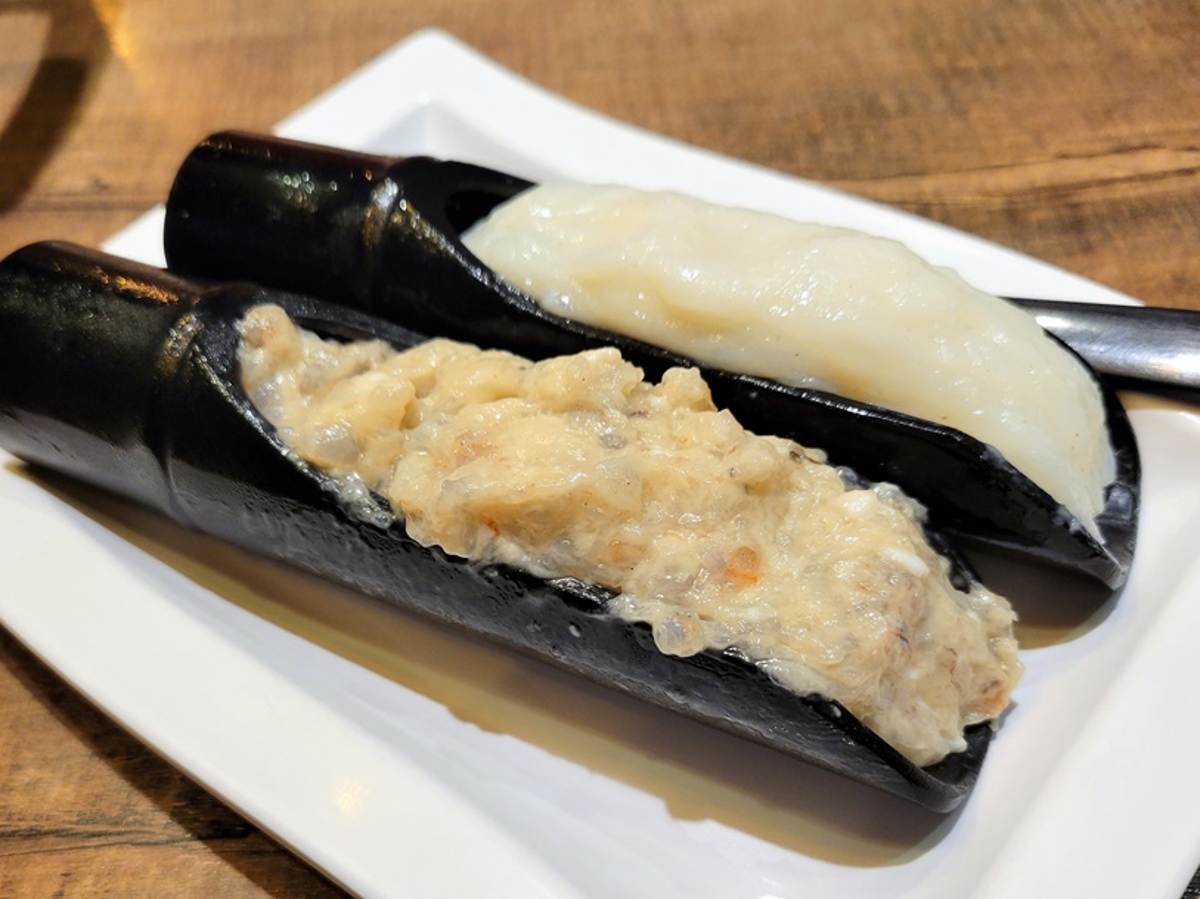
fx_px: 1109
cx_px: 542
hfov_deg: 56.7
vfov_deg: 44.0
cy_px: 520
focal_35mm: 32
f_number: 1.8
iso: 250
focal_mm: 5.4
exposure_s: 1/120
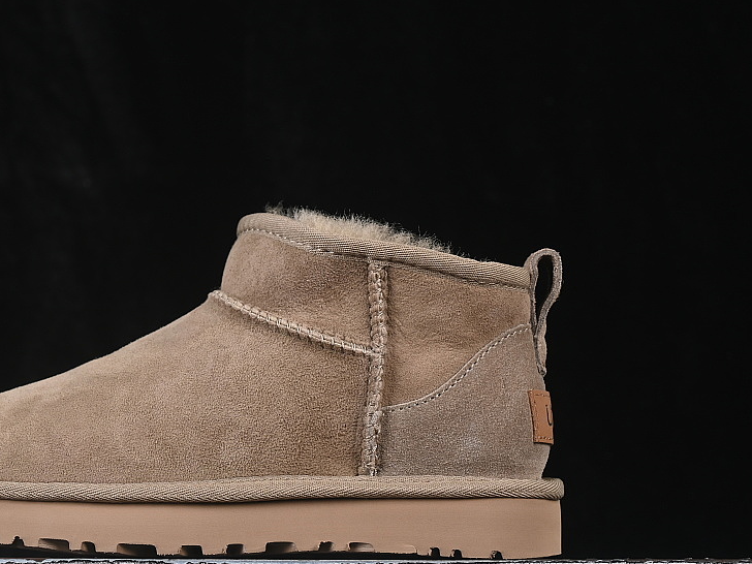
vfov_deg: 13.8
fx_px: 2324
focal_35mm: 107
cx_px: 243
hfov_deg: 18.3
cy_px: 327
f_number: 7.1
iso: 160
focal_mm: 50
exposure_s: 1/60
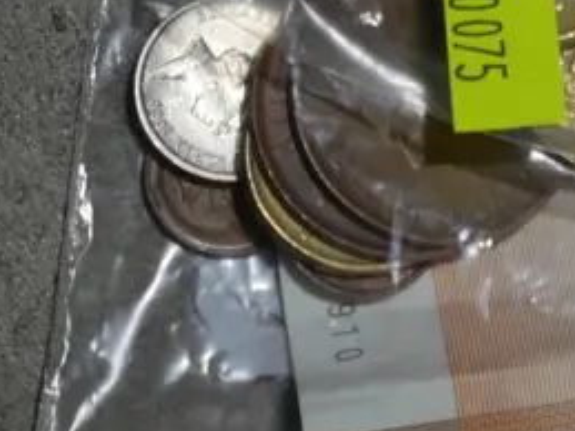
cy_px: -96
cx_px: 946
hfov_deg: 7.4
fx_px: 4333
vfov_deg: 5.7
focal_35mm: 261
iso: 250
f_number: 5.4
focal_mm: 33
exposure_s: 1/80
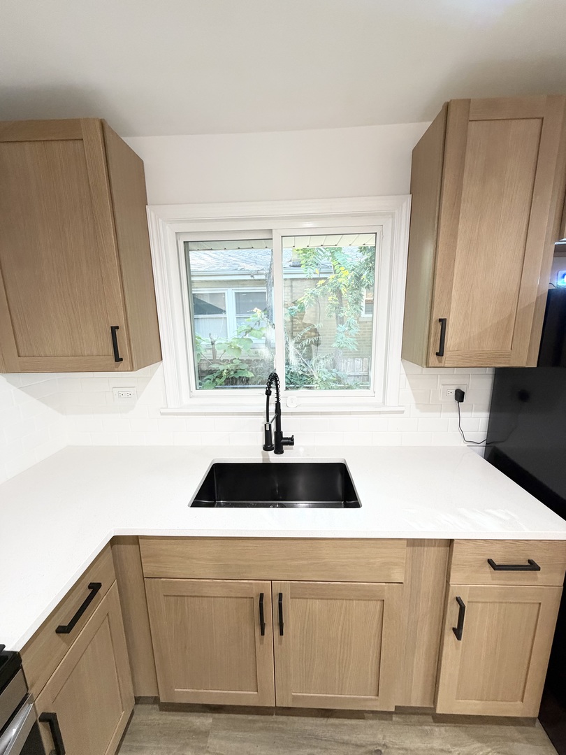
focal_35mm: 14
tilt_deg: -11.7
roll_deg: +0.6
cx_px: 283
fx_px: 305
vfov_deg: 102.1
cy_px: 378
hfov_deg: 85.7
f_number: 2.2
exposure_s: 1/47
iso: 250
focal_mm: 2.22
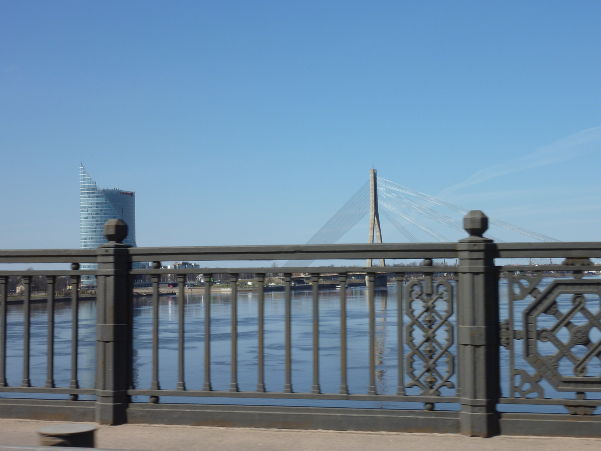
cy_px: 226
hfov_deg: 36.8
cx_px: 300
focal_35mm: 52
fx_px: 903
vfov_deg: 28.0
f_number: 5.6
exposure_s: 1/500
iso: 80
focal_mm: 8.5
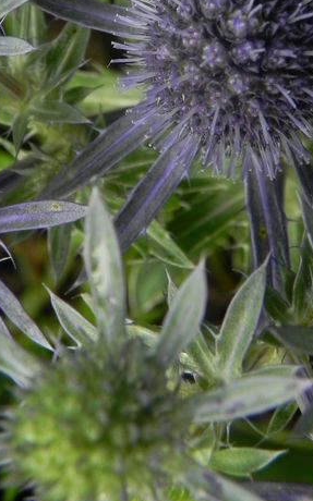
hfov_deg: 12.2
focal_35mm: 107
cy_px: 99
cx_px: 229
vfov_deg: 19.3
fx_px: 1462
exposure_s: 1/160
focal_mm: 10.3
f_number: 5.6
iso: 160
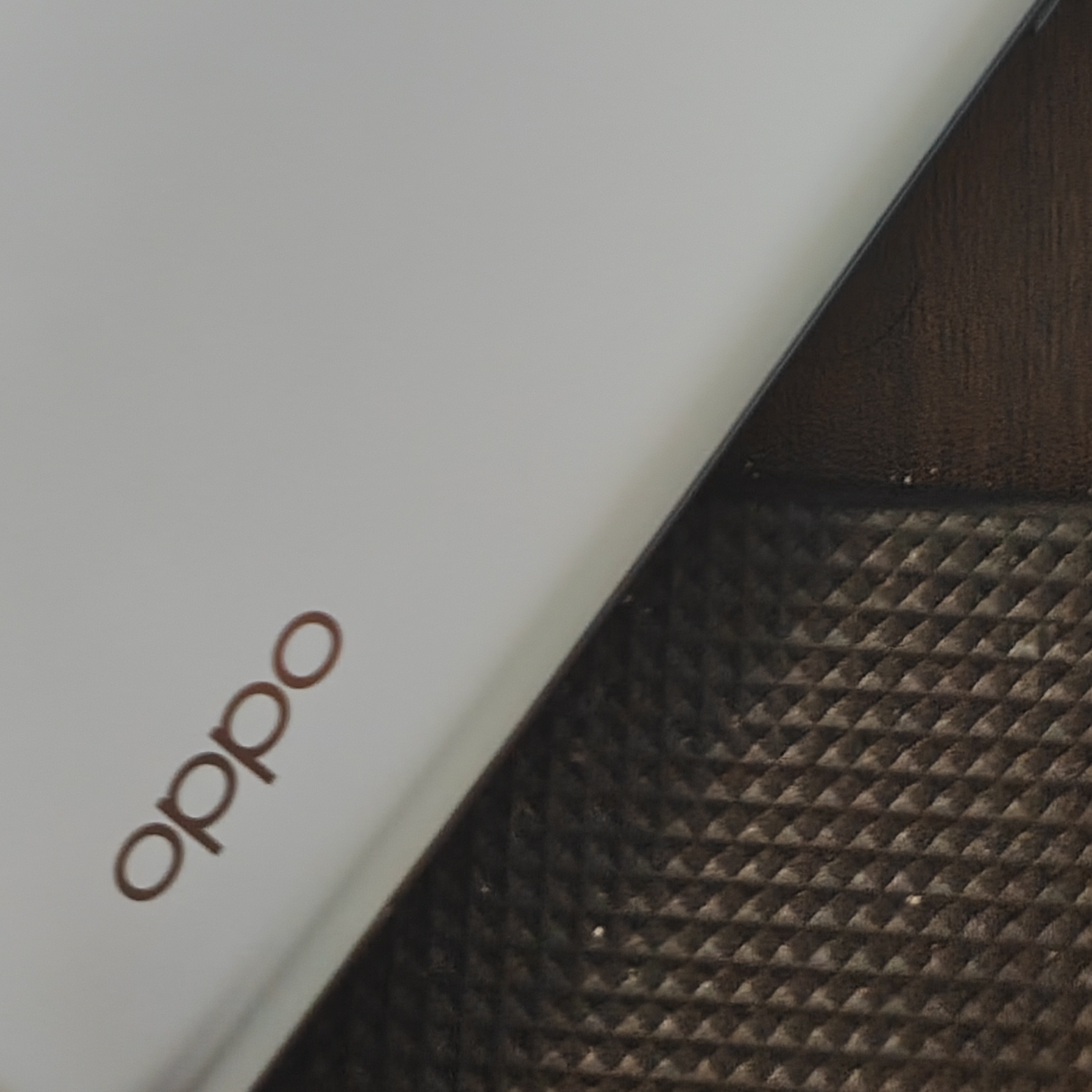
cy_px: -191
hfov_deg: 32.6
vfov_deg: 28.8
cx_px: 406
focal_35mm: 52
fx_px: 1856
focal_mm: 5.25
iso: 2000
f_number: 1.8
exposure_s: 1/33
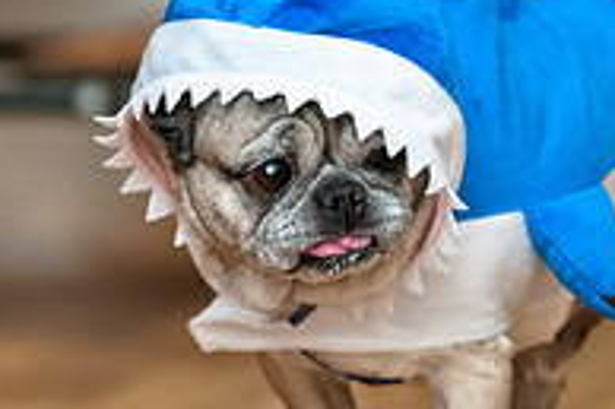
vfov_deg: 1.5
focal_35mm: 897
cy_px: 208
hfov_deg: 2.3
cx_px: 399
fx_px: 15310
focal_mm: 200
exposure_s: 1/200
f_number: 2.8
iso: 200
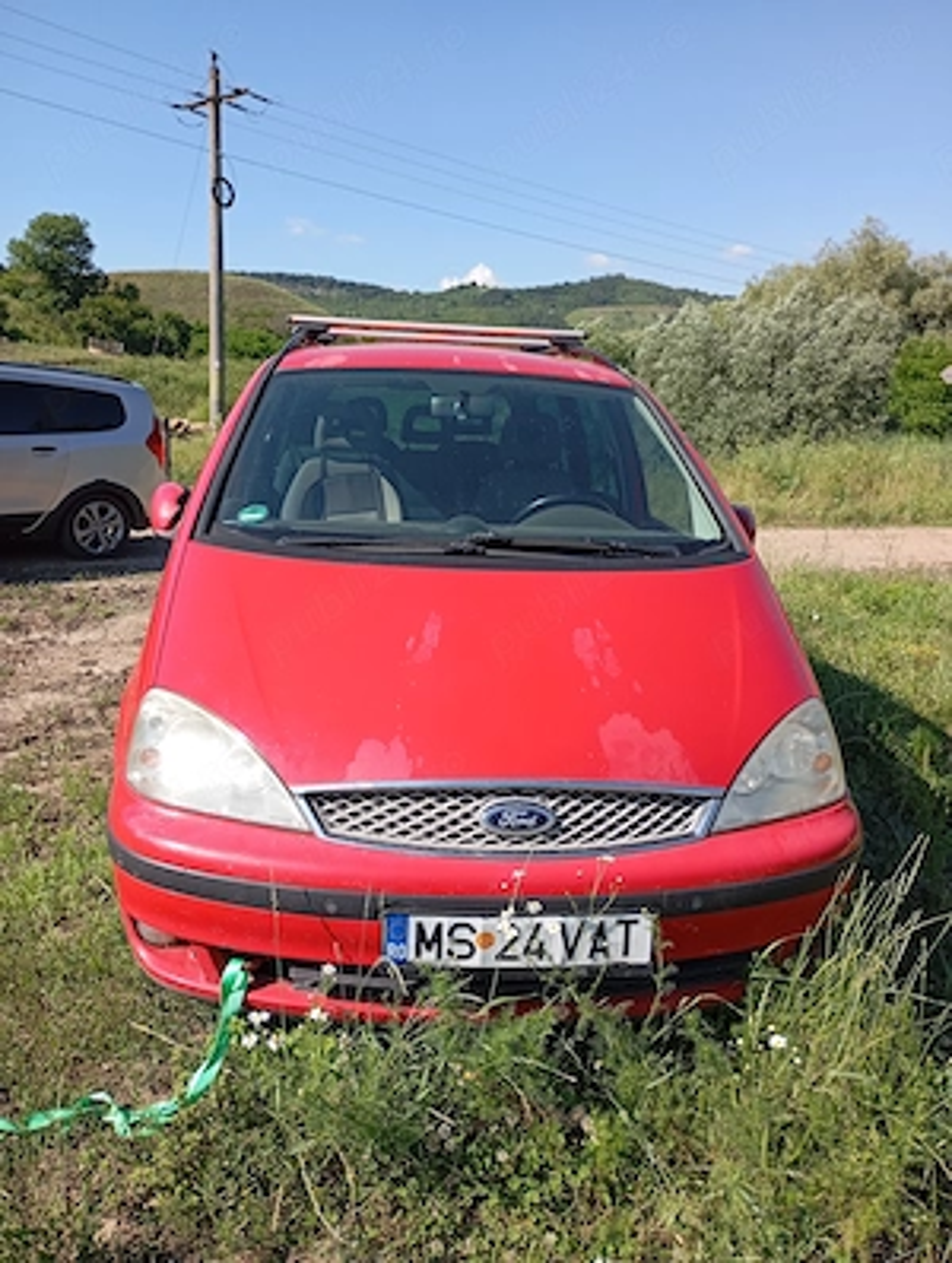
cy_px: 632
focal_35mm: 28
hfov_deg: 49.9
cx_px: 476
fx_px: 1023
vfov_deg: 63.4
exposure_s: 1/401
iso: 100
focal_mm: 4.27
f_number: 1.8
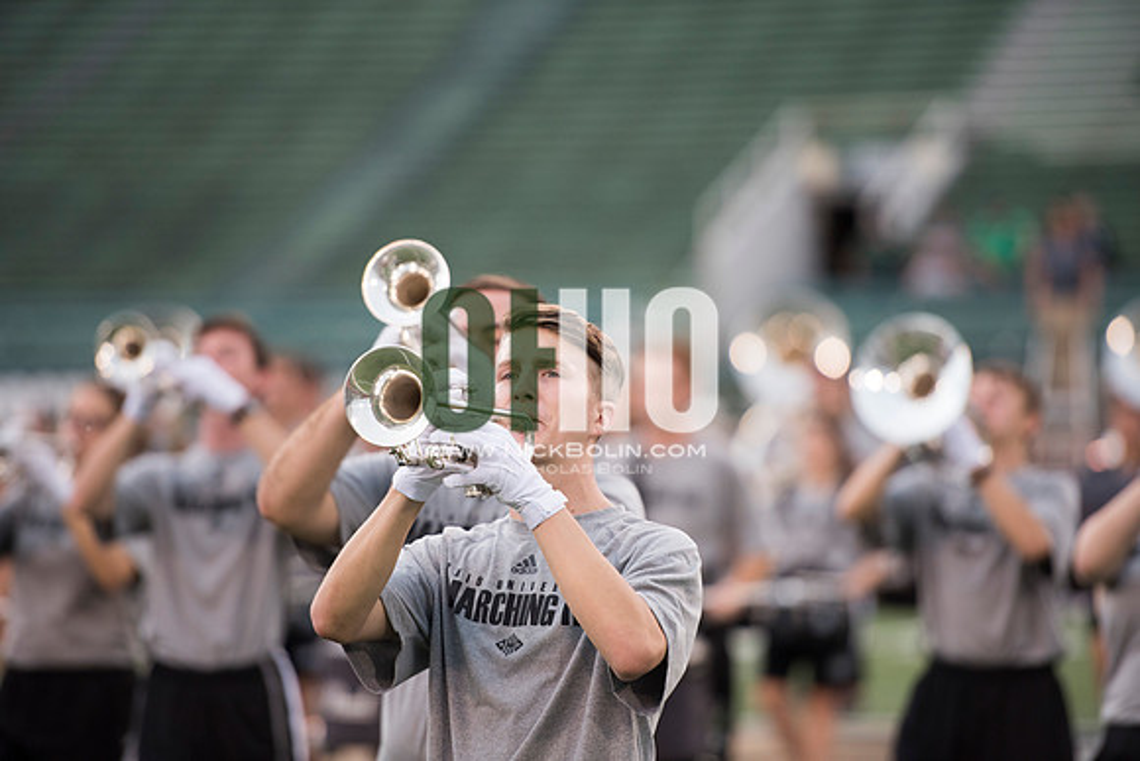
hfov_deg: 10.3
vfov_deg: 6.9
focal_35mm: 200
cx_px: 570
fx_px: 6335
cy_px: 380
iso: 1000
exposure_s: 1/1250
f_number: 2.8
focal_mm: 200
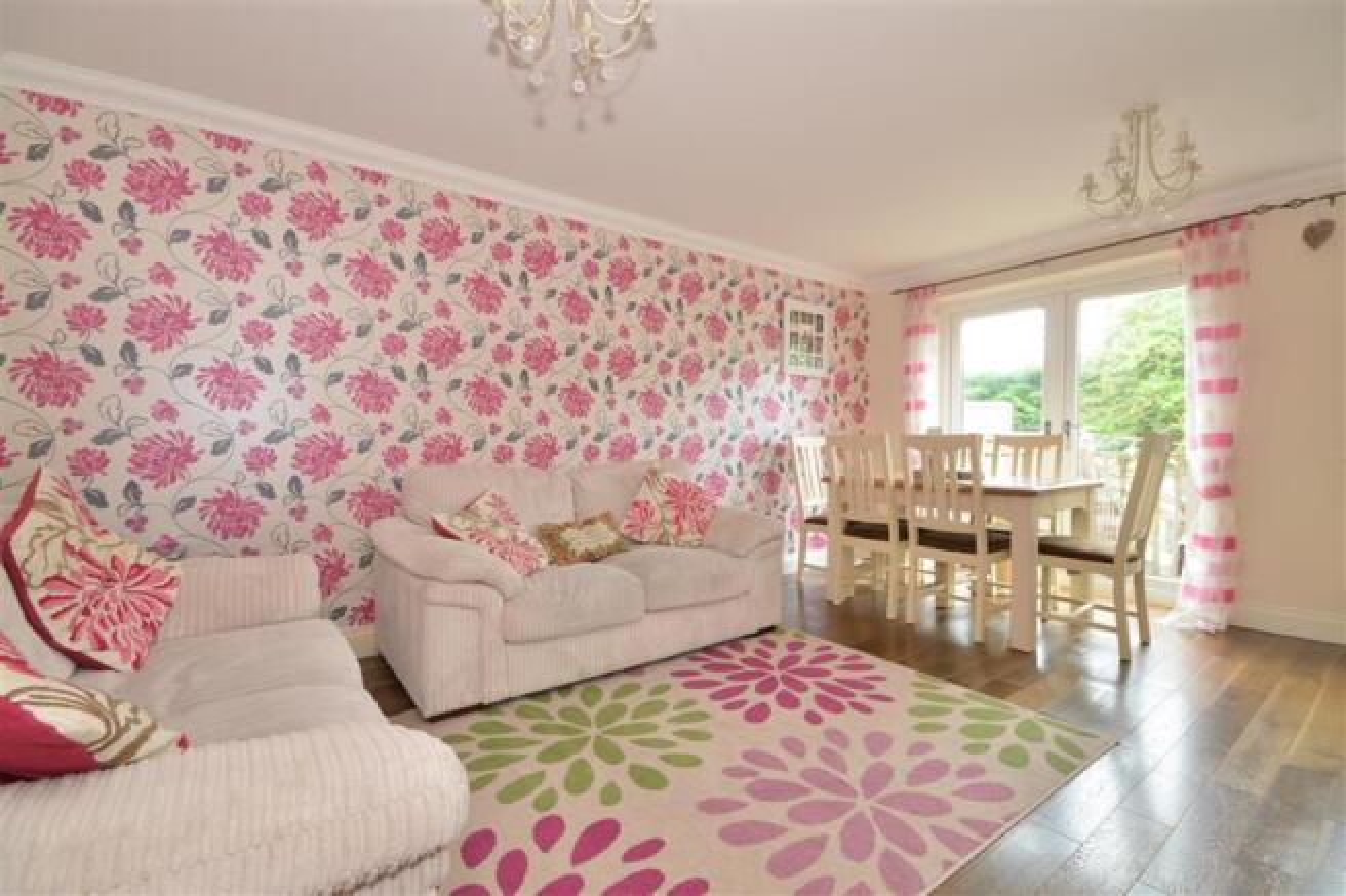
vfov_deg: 77.3
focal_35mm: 15
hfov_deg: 100.4
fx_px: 561
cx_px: 673
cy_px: 448
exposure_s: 1/2.5
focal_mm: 10
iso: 400
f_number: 10
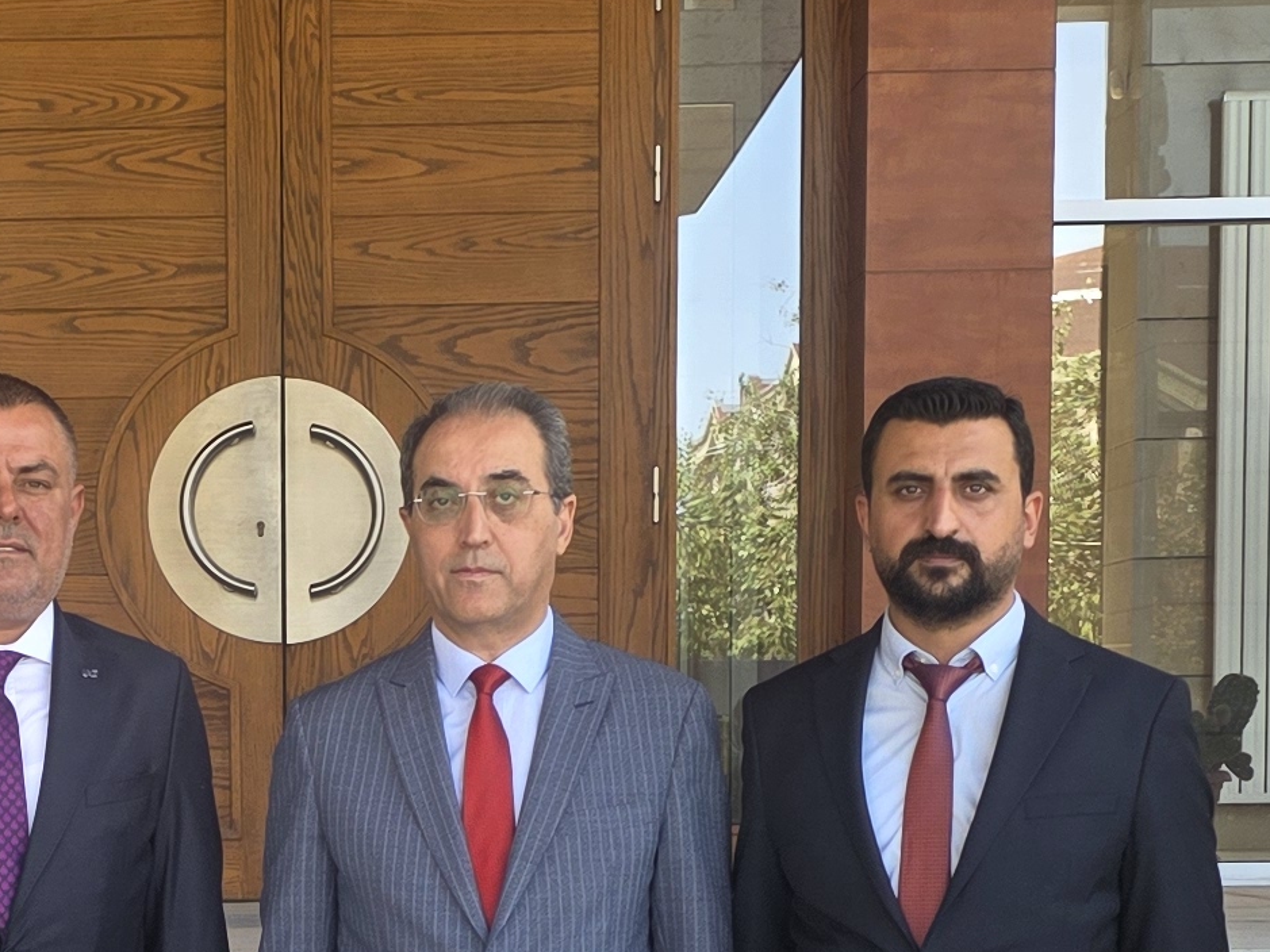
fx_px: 3595
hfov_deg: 19.8
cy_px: 1051
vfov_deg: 14.7
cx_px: 219
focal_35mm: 98
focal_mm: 6.3
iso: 32
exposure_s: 1/180
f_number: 1.7
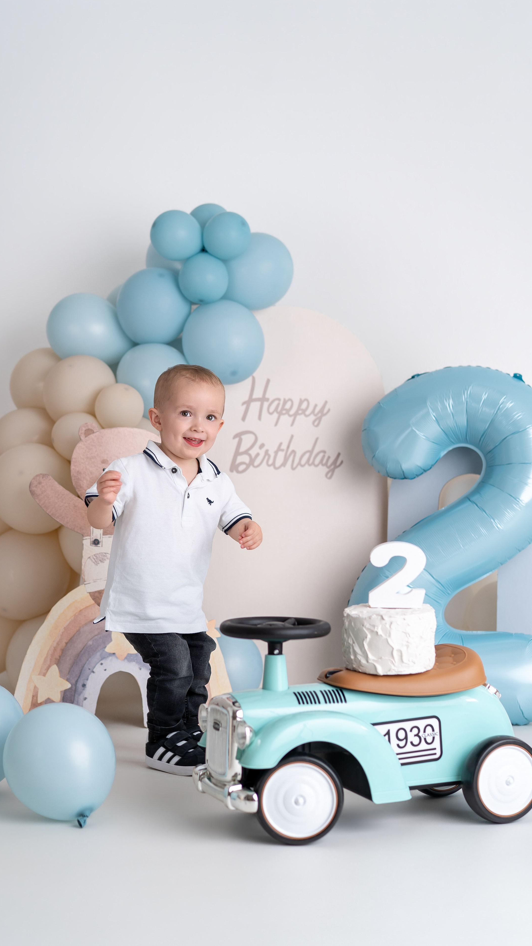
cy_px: 473
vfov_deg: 36.0
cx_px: 264
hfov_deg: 20.7
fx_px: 1454
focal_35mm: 58
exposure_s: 1/160
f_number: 2.8
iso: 100
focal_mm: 55
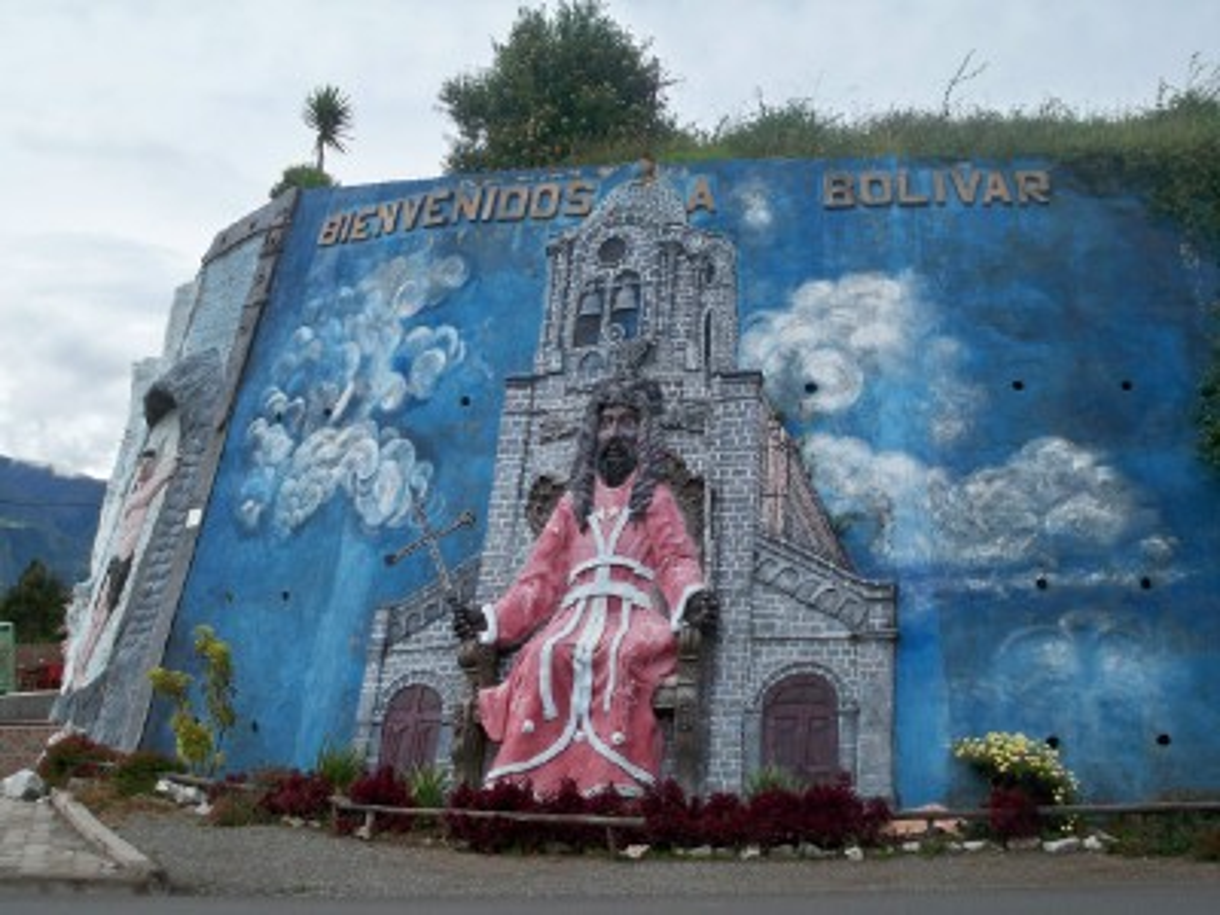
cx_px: 610
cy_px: 458
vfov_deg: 32.9
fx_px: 1551
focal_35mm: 44
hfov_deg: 42.9
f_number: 3.5
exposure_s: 1/640
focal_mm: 7.8
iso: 64
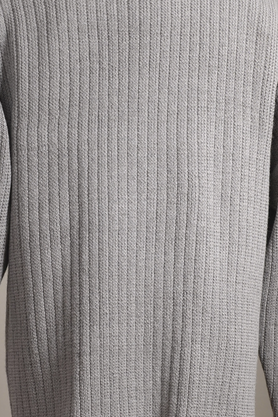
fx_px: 1054
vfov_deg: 22.4
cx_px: 124
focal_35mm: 91
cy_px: 240
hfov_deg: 15.0
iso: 320
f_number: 9
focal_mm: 32
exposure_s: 1/20
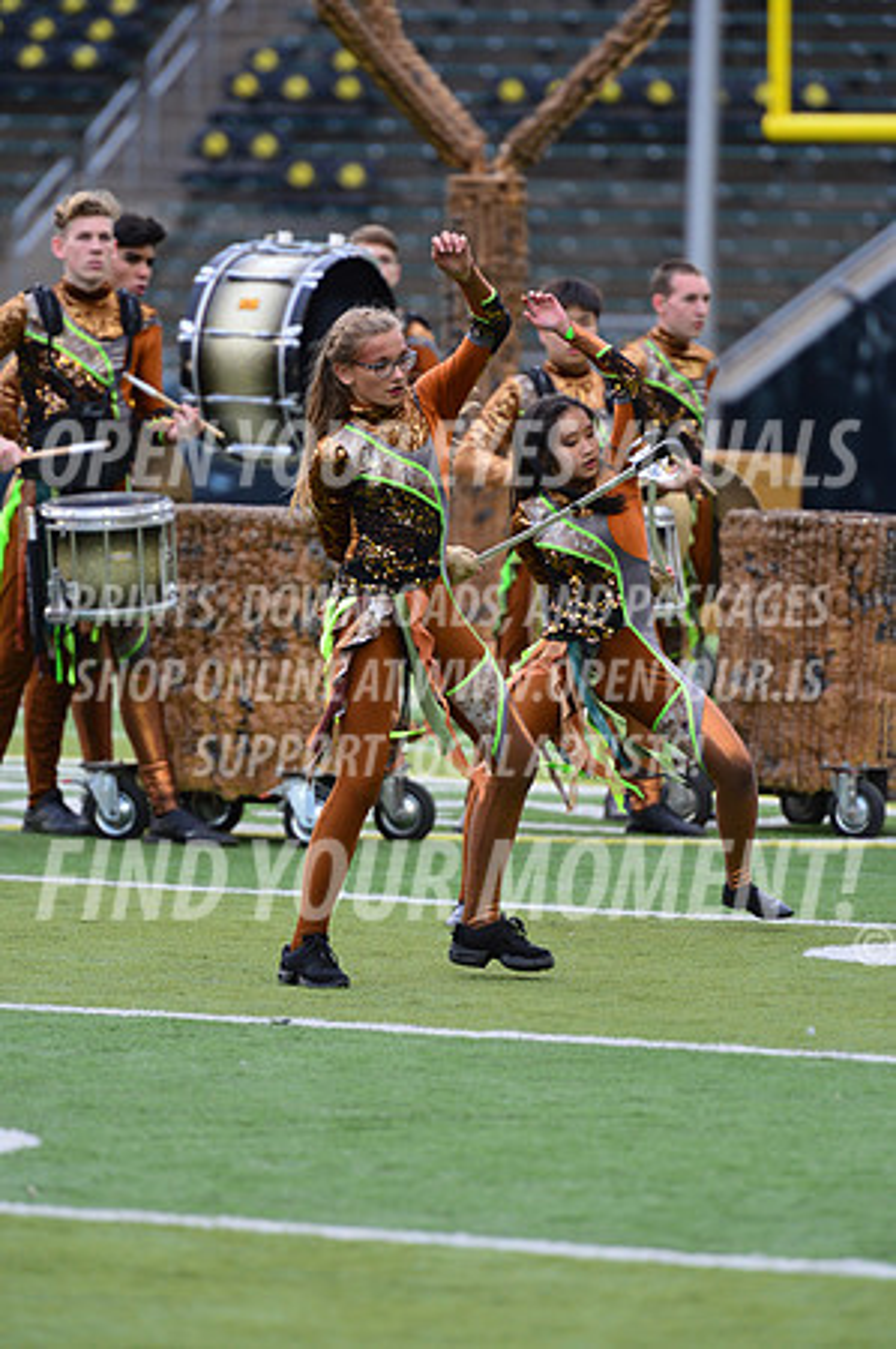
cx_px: 448
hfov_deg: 4.9
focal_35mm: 280
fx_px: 10477
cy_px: 674
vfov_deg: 7.4
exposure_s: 1/400
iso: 640
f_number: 4.5
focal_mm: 280
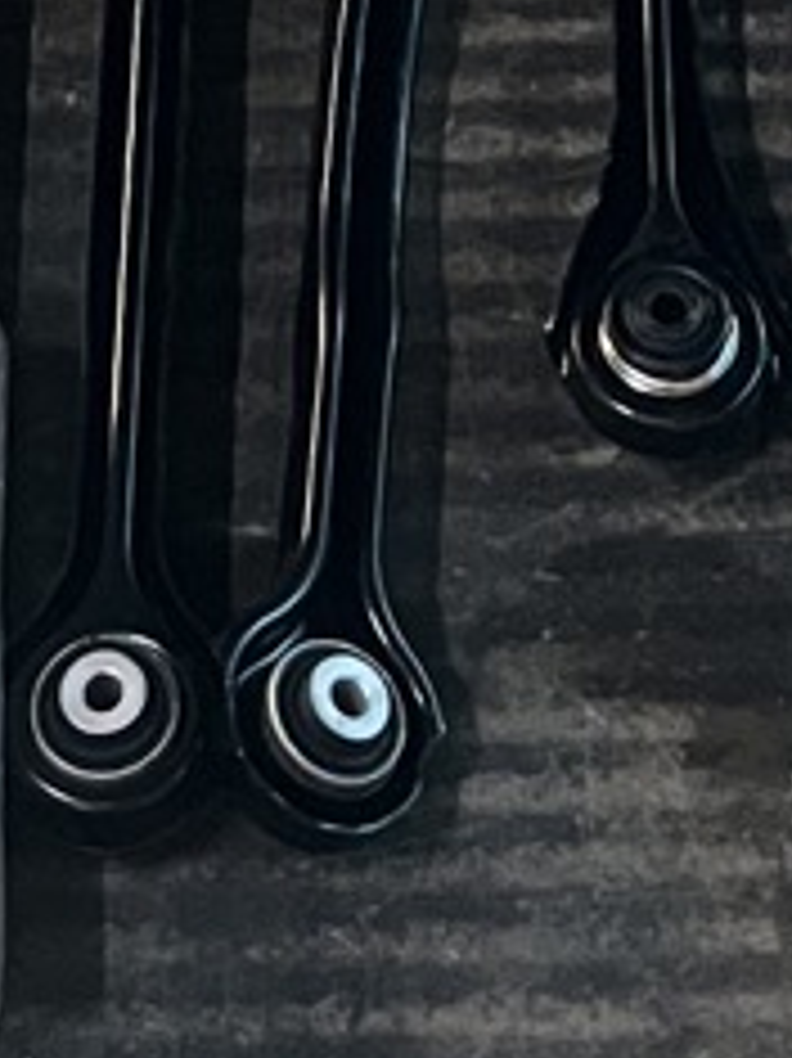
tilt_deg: -35.9
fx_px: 4733
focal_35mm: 155
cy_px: -1405
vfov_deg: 11.0
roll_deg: +3.5
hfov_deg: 9.6
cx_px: 266
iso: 400
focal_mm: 5.7
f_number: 1.5
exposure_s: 1/33
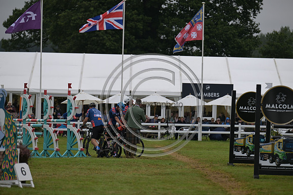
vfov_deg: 6.9
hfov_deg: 10.3
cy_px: 98
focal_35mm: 200
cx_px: 146
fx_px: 1628
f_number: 4
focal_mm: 200
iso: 320
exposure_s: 1/1250
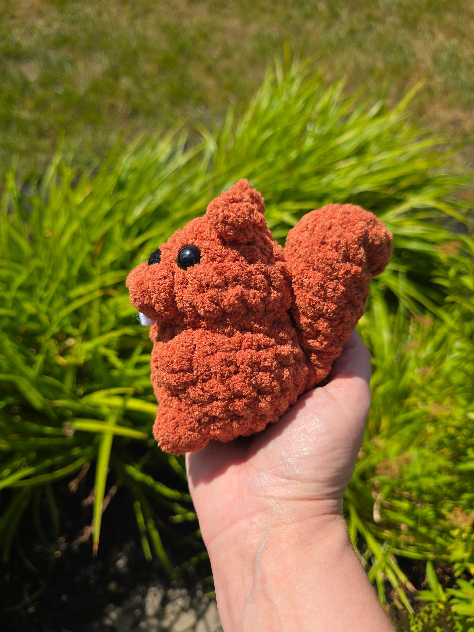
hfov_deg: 58.9
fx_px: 420
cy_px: 316
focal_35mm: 23
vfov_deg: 73.9
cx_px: 237
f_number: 1.7
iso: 12
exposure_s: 1/997
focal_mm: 6.3
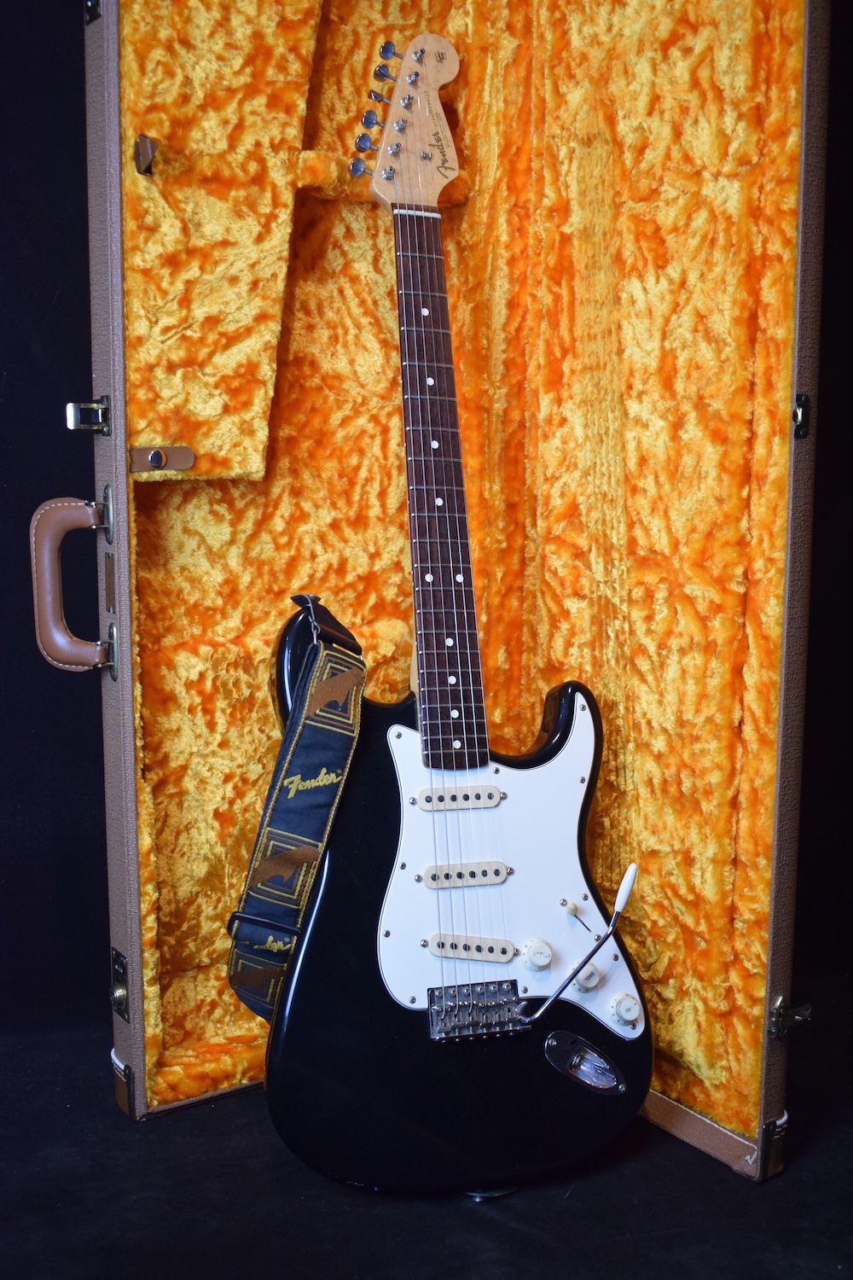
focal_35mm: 40
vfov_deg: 47.9
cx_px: 426
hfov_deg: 33.0
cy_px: 640
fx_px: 1439
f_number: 4
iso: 1400
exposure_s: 1/60
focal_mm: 27
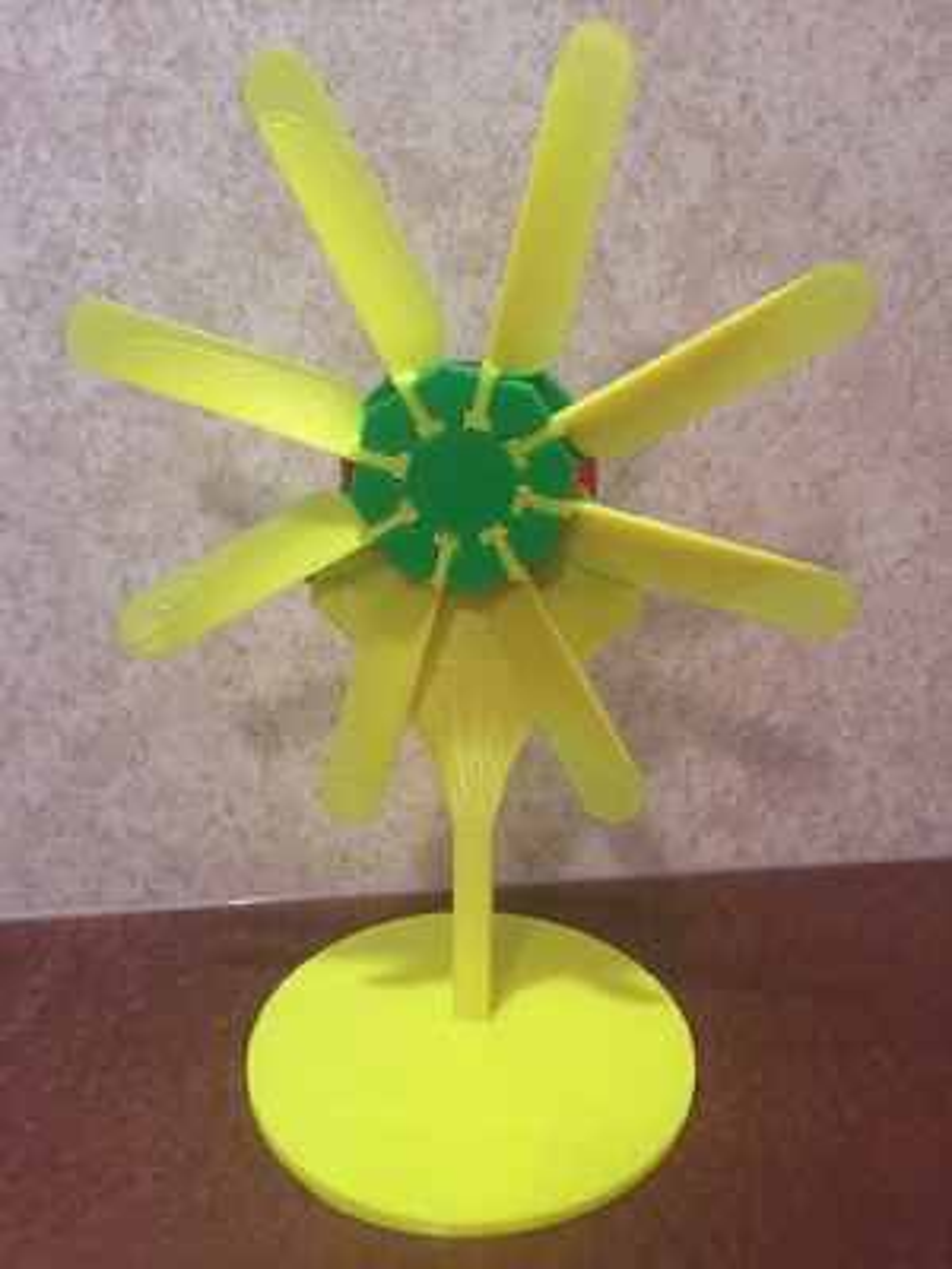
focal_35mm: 29
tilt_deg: -18.1
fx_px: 1063
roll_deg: -0.7
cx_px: 476
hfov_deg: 48.2
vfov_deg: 61.7
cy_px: 634
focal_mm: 4.15
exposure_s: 1/30
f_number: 2.2
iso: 200
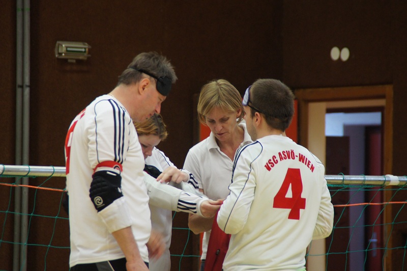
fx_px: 3389
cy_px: 136
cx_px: 204
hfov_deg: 6.9
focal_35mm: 300
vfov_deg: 4.6
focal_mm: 200
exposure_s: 1/30
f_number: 6.3
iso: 1600
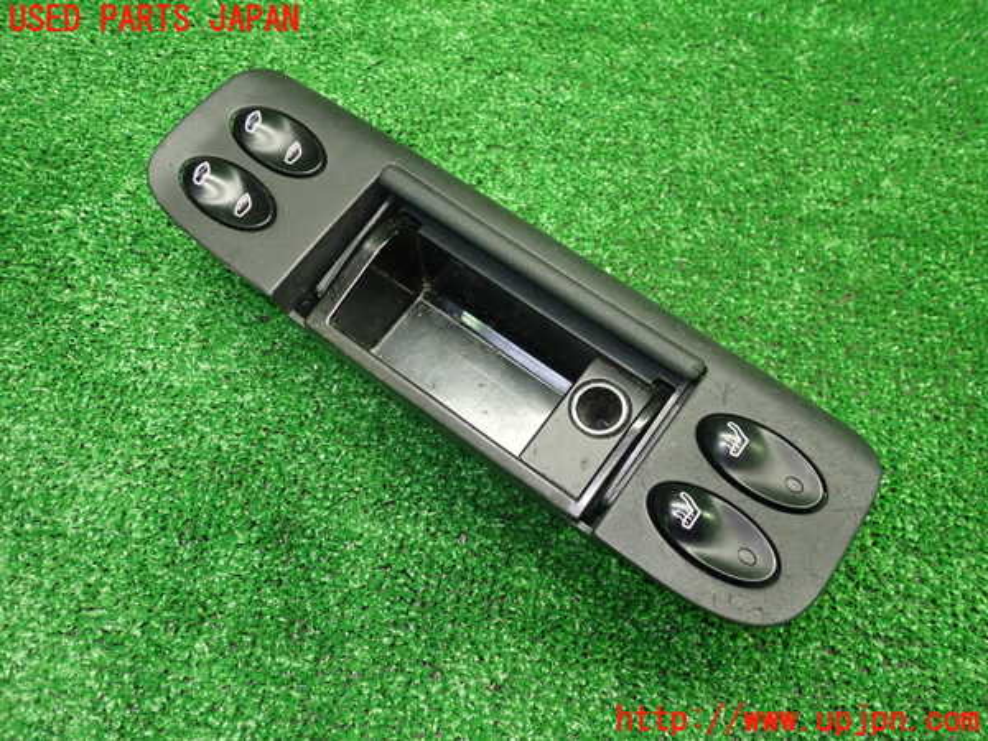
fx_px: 856
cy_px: 370
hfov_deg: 60.0
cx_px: 494
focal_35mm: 30
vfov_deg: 46.8
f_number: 2.3
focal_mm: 5.5
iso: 800
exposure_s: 1/100
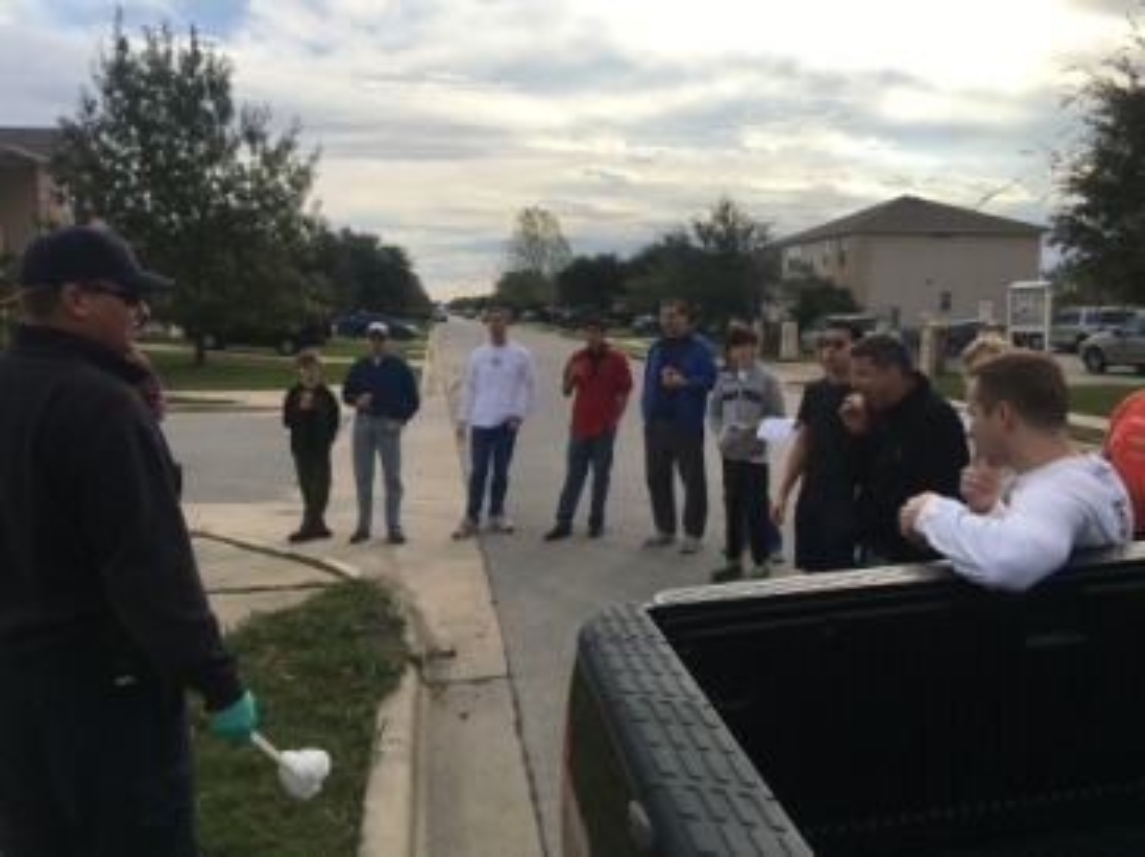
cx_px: 572
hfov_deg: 61.7
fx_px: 959
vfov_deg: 48.2
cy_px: 428
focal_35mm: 29
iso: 25
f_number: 2.2
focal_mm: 4.15
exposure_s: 1/1479
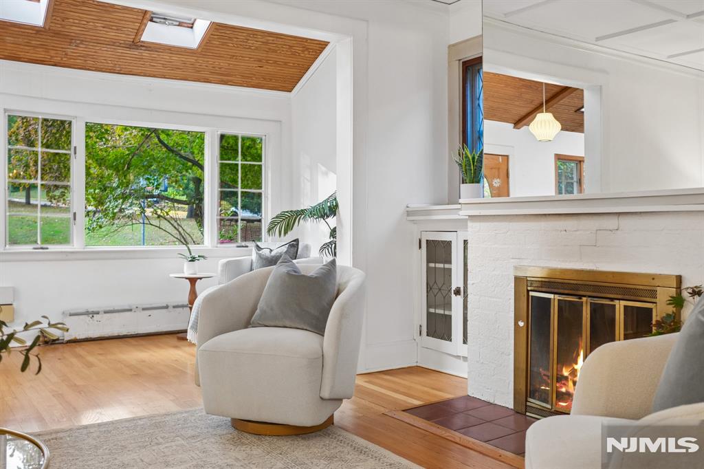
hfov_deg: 54.4
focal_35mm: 35
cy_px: 234
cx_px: 352
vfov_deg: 37.8
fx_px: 684
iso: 640
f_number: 2.8
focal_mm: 23
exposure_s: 1/60
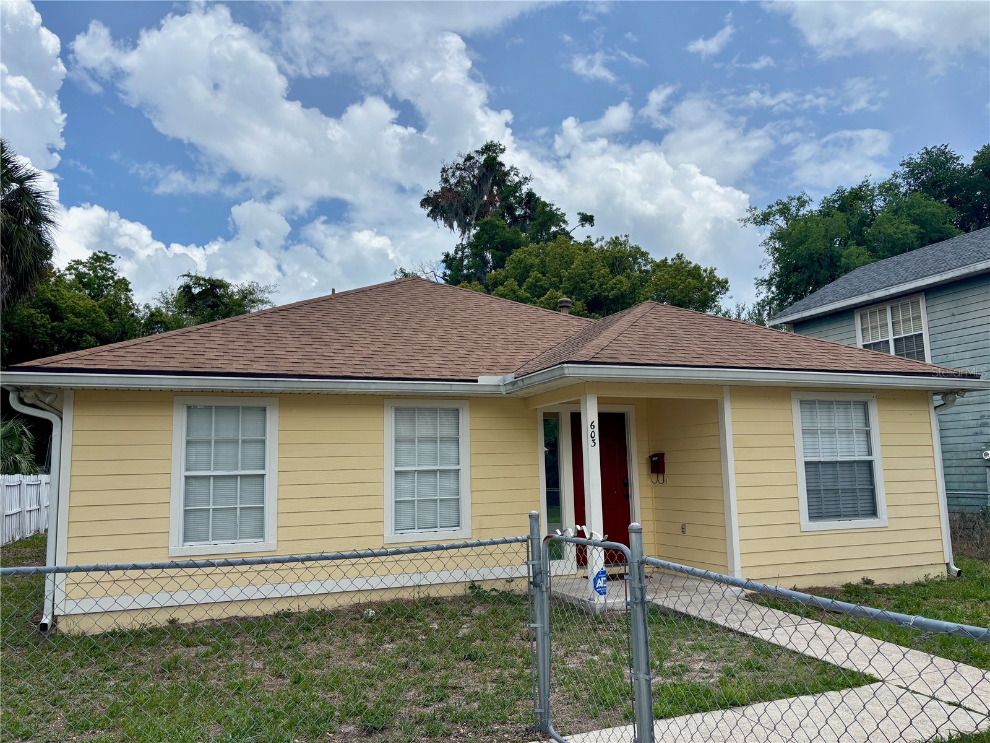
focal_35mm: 26
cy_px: 372
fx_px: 744
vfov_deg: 53.1
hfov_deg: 67.3
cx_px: 495
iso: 50
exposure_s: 1/4082
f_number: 1.6
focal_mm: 5.96
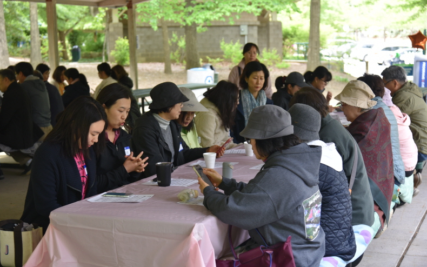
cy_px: 126
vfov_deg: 20.3
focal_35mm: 64
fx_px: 745
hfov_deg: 32.0
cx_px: 213
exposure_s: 1/80
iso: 400
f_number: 4.5
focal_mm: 62
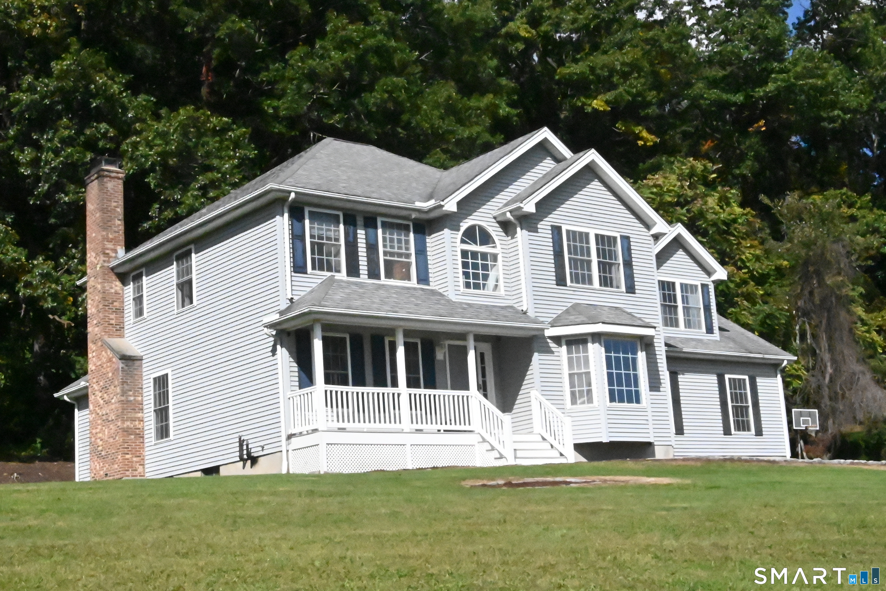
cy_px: 296
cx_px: 443
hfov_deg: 38.2
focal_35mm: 52
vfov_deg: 26.0
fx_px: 1280
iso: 36000
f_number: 27
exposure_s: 1/8000
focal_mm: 35
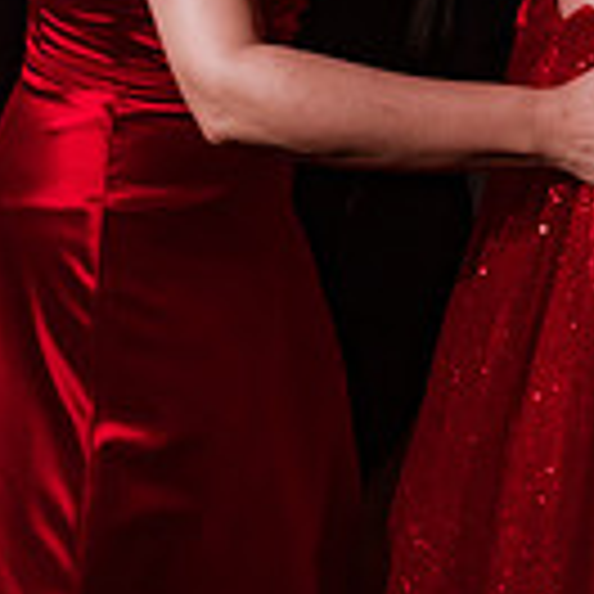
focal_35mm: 93
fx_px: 1806
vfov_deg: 17.4
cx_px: 320
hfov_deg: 18.7
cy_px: -212
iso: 2000
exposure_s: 1/60
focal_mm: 25
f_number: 6.3
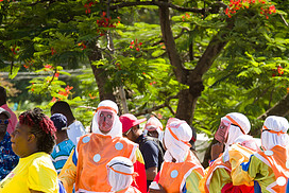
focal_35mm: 383
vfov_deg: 3.6
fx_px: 3078
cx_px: 183
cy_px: 186
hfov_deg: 5.4
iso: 100
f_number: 7.1
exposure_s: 1/250
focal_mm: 180
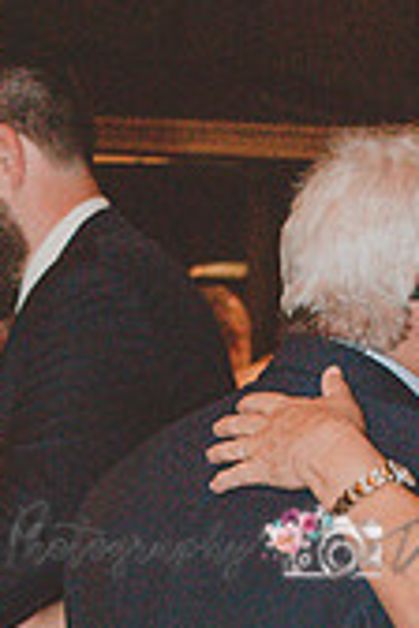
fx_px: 2811
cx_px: 116
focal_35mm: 161
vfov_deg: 12.5
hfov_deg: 8.5
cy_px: 688
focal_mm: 40
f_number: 4.8
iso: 6400
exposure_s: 1/60
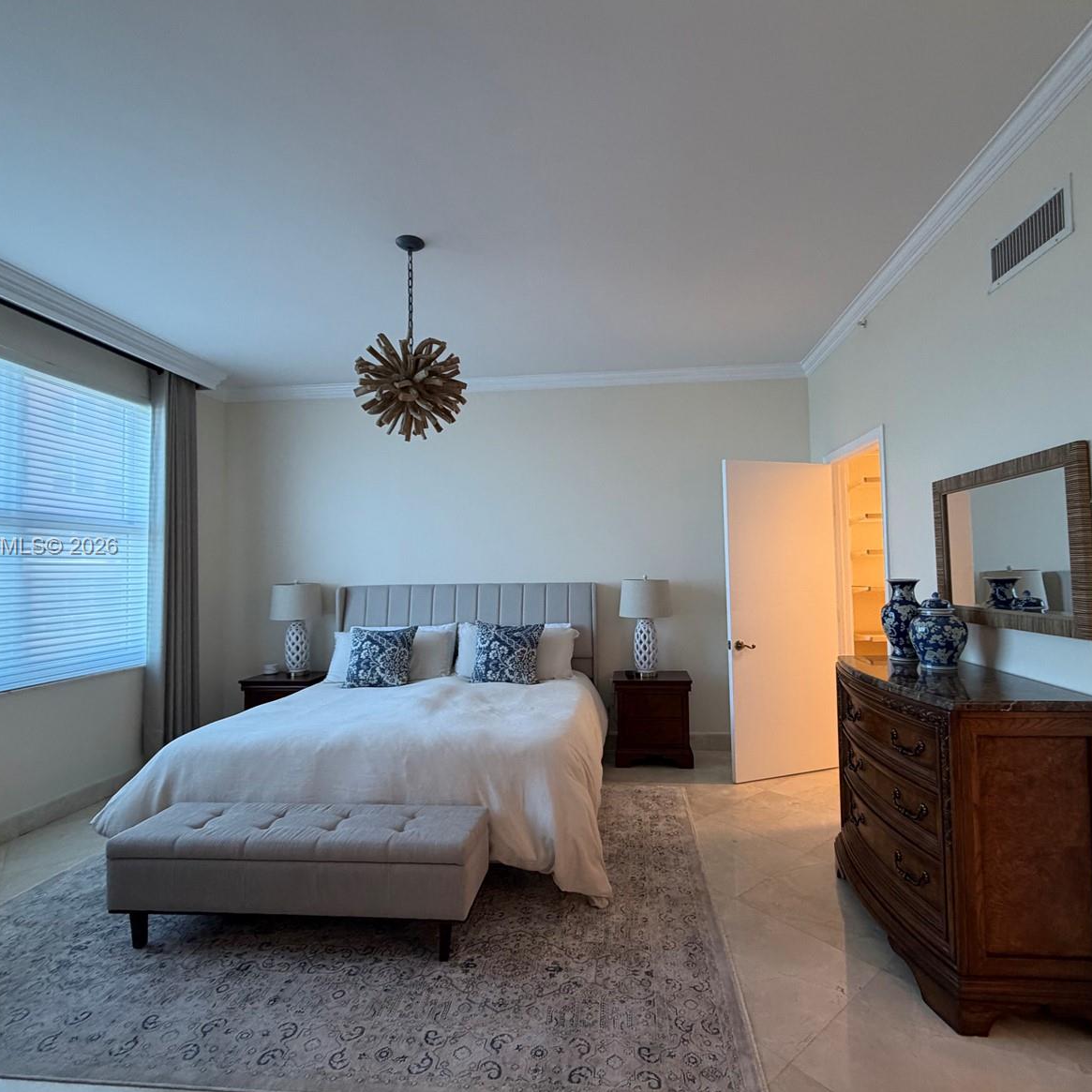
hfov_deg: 83.9
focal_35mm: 17
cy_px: 547
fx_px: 607
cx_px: 576
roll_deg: +1.9
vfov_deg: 84.0
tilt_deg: +1.6
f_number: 2.2
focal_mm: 2.22
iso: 250
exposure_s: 1/120
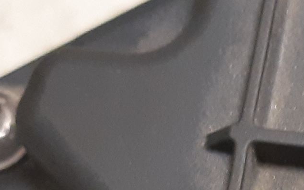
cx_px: 403
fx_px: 737
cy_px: 321
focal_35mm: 89
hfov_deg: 21.0
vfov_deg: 13.4
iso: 200
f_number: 1.7
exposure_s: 1/25
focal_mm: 3.93
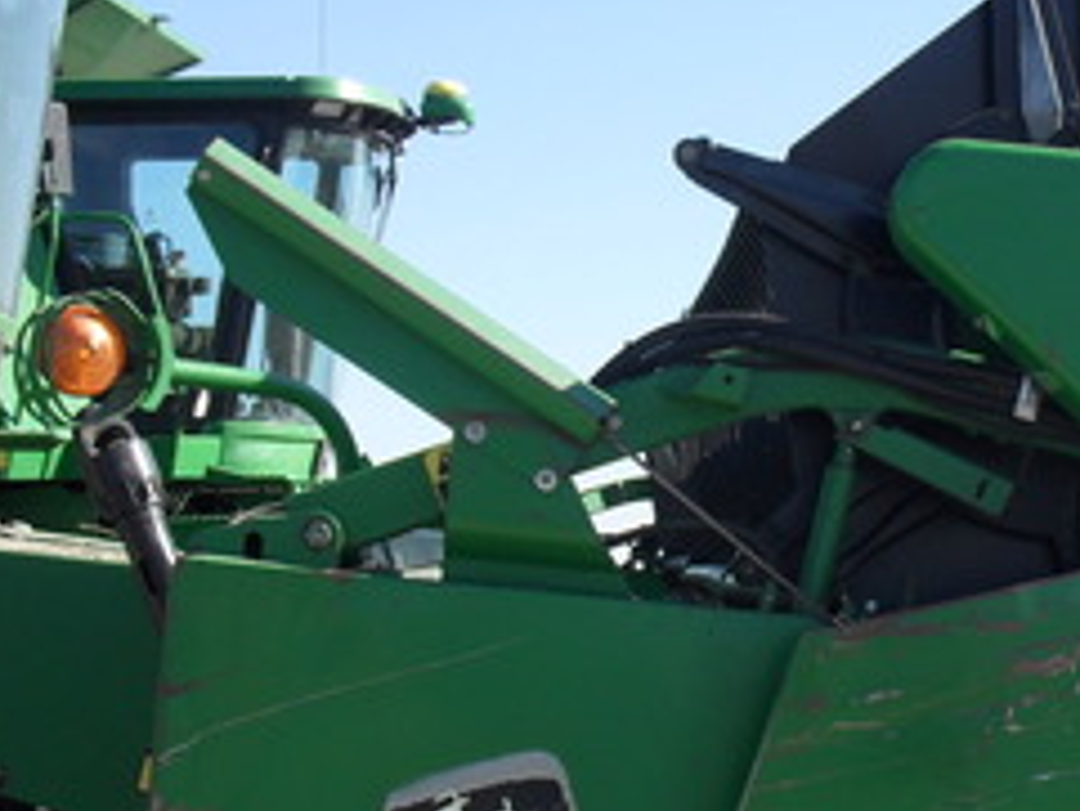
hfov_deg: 23.8
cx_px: 1049
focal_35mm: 79
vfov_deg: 18.6
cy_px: 547
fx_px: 2466
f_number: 8.4
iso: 100
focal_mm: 6.3
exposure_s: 1/125
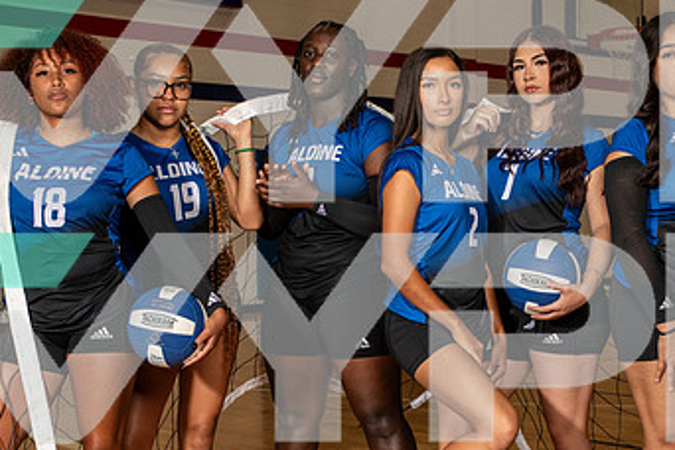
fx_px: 1144
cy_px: 338
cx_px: 391
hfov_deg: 32.8
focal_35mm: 61
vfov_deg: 22.1
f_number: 7.1
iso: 320
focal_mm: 36
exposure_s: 1/250
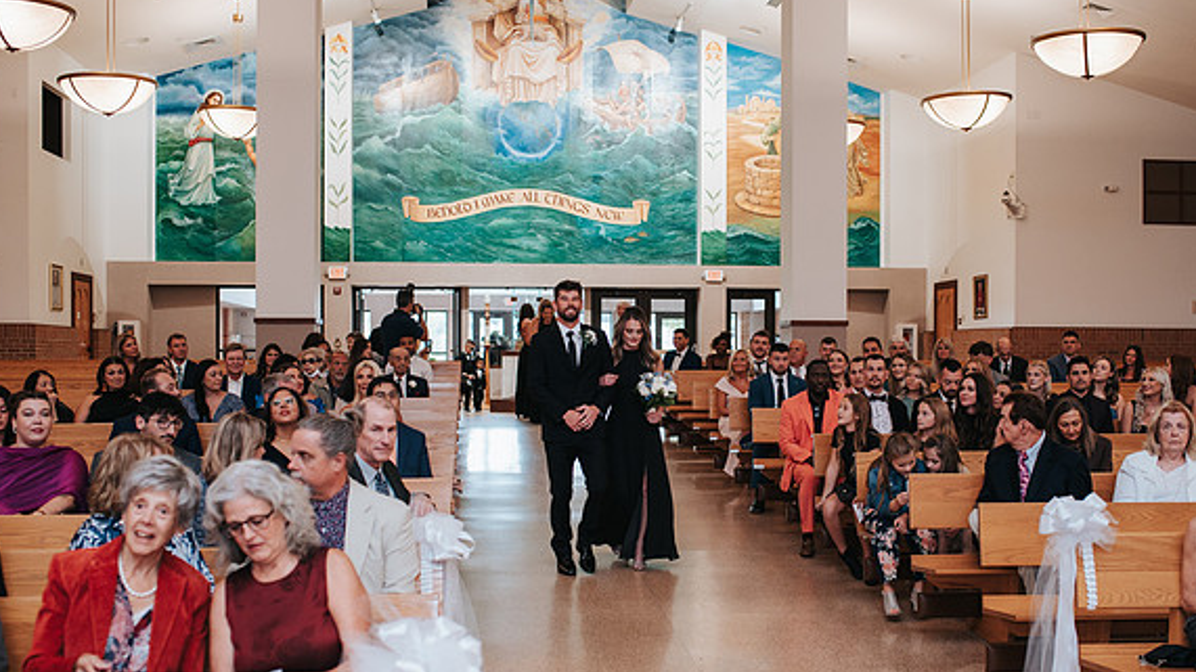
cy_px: 397
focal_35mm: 44
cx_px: 629
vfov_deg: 27.0
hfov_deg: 46.4
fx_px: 1395
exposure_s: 1/125
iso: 640
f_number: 2.8
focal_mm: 35
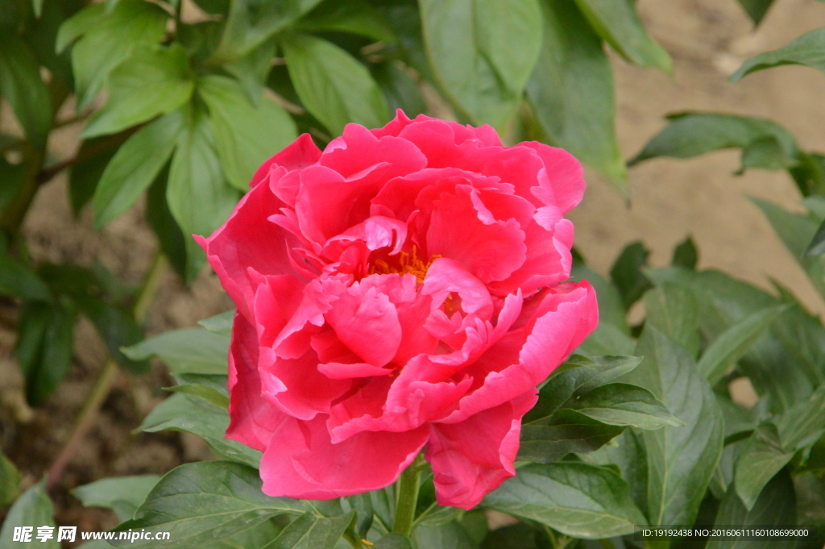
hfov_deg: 4.6
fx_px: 10304
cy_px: 274
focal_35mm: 450
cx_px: 412
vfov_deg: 3.1
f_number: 18
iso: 2500
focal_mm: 300
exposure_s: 1/250
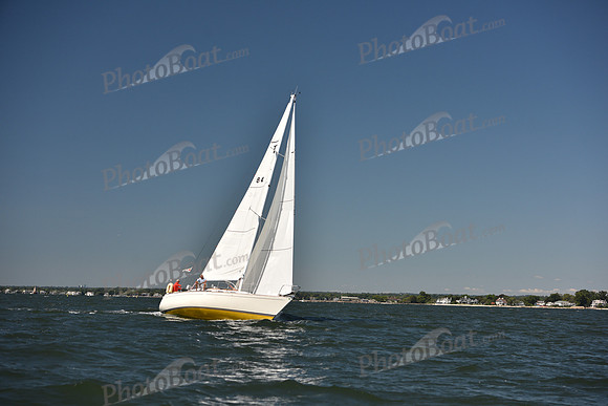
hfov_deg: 28.8
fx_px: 1182
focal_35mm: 70
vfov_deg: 19.5
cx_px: 304
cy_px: 203
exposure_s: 1/1250
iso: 250
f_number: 4.5
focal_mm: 70
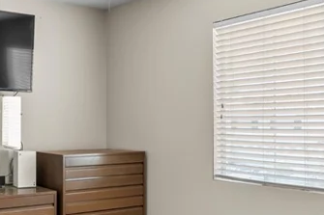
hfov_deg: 37.7
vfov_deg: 25.9
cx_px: 101
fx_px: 468
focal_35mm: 52
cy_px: 123
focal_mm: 17
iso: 400
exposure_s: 1/2.5
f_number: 8
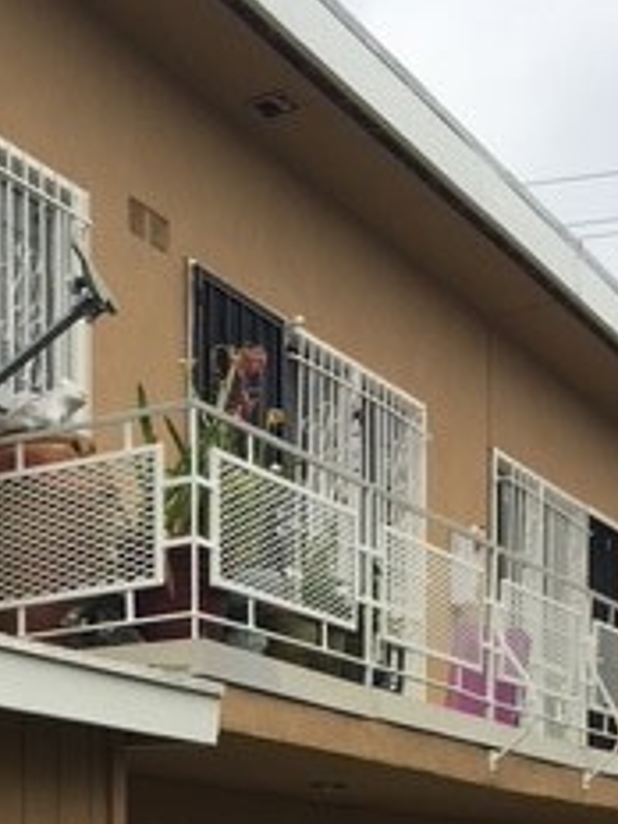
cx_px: 135
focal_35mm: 80
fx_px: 1904
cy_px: 1016
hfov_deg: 18.3
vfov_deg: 22.3
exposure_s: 1/2083
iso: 32
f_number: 2.2
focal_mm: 4.15
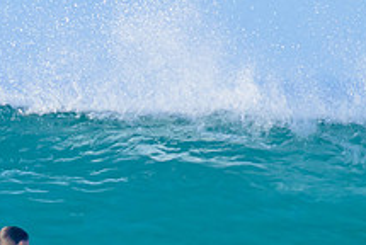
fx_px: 22601
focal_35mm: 2220
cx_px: 39
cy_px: 288
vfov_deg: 0.6
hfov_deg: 0.9
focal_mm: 800
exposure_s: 1/2000
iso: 2800
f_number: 11
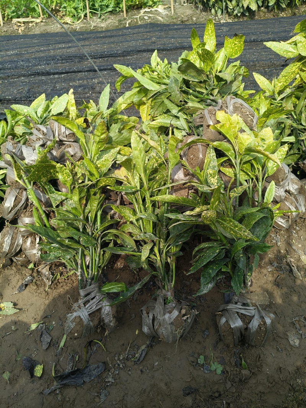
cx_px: 153
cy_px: 204
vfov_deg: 67.3
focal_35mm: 26
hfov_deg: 53.1
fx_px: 307
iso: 80
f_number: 1.8
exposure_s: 1/1296
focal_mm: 4.84
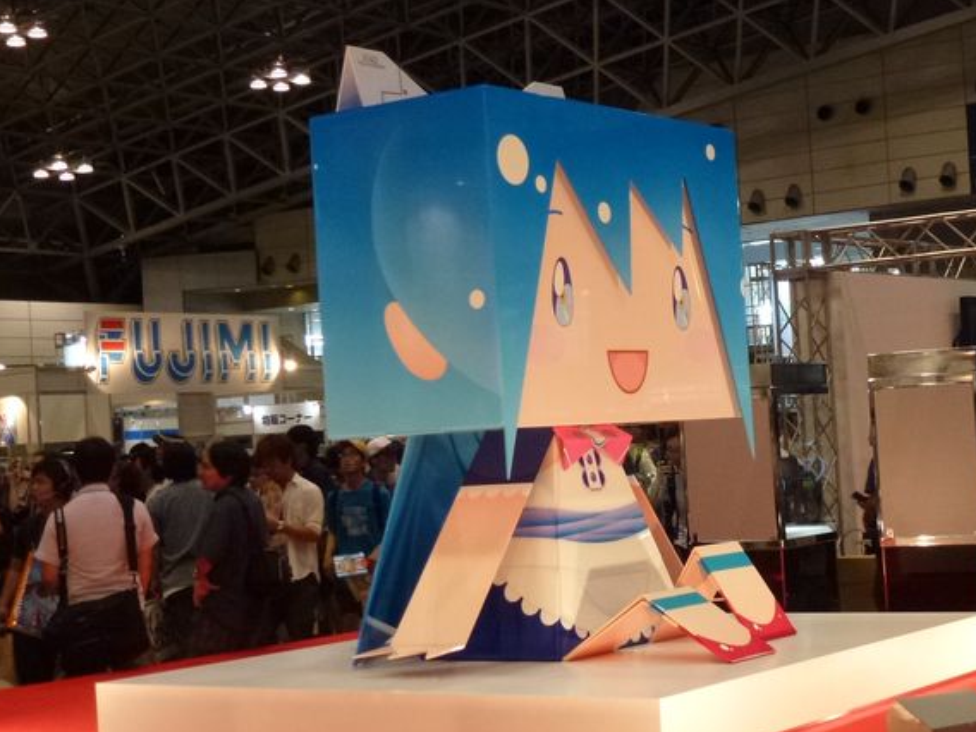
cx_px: 660
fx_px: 1945
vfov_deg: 21.3
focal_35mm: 69
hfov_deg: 28.0
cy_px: 400
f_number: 4.1
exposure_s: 1/60
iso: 400
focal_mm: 8.7
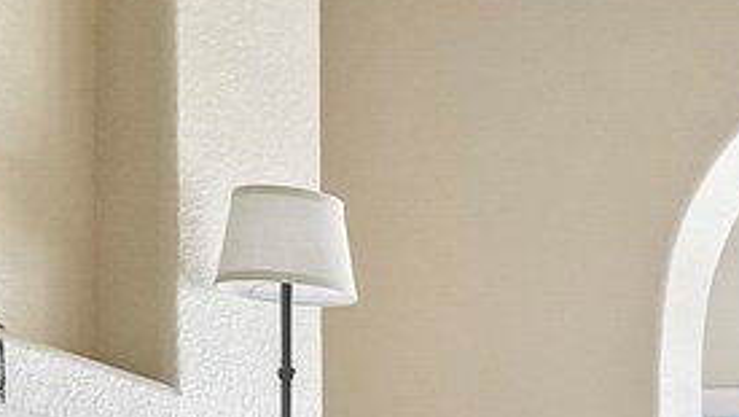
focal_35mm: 117
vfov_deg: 9.9
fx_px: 2294
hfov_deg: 15.0
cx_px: 1467
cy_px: 722
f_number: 8
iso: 400
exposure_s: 1/50
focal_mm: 10
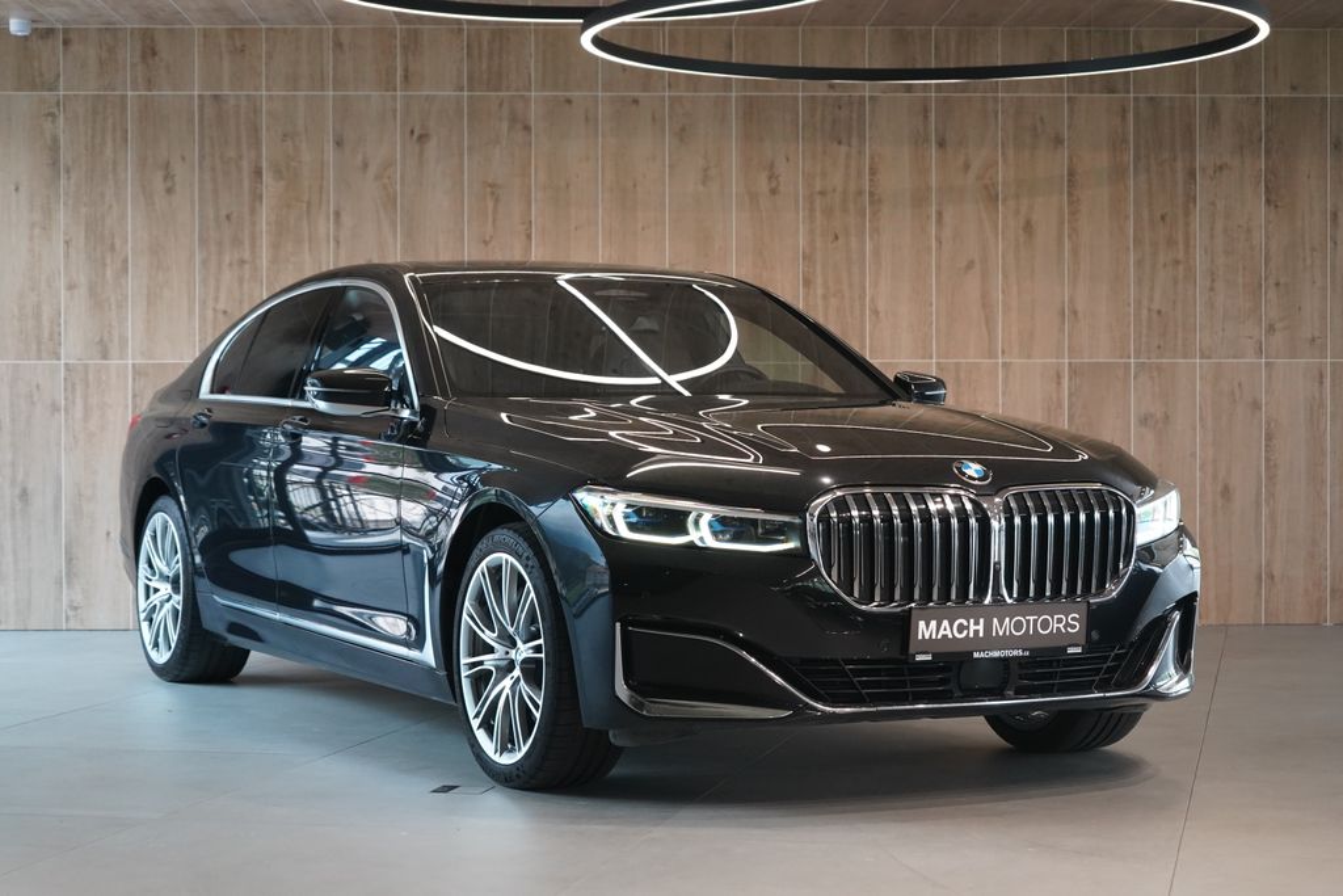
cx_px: 672
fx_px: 2574
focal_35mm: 69
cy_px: 448
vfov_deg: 19.7
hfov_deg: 29.2
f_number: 5.6
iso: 3200
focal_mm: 69
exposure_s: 1/160
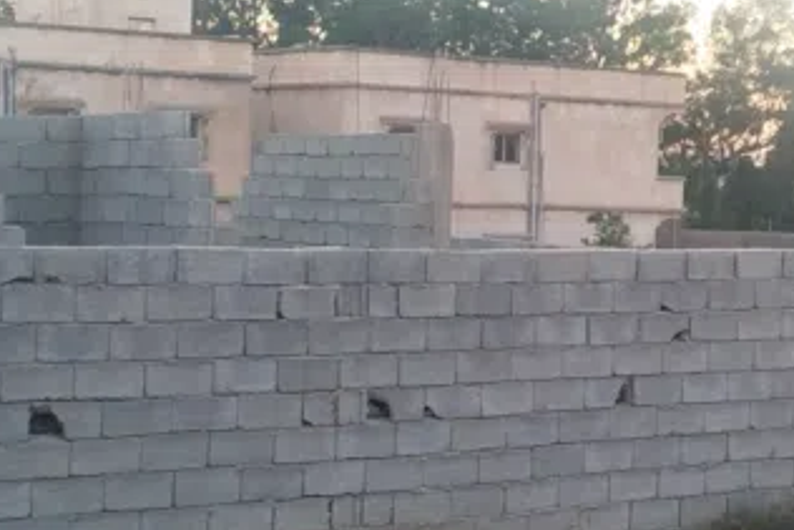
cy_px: 241
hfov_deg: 19.9
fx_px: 2229
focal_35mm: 101
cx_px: 671
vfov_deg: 13.6
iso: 160
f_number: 1.7
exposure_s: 1/33
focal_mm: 5.31
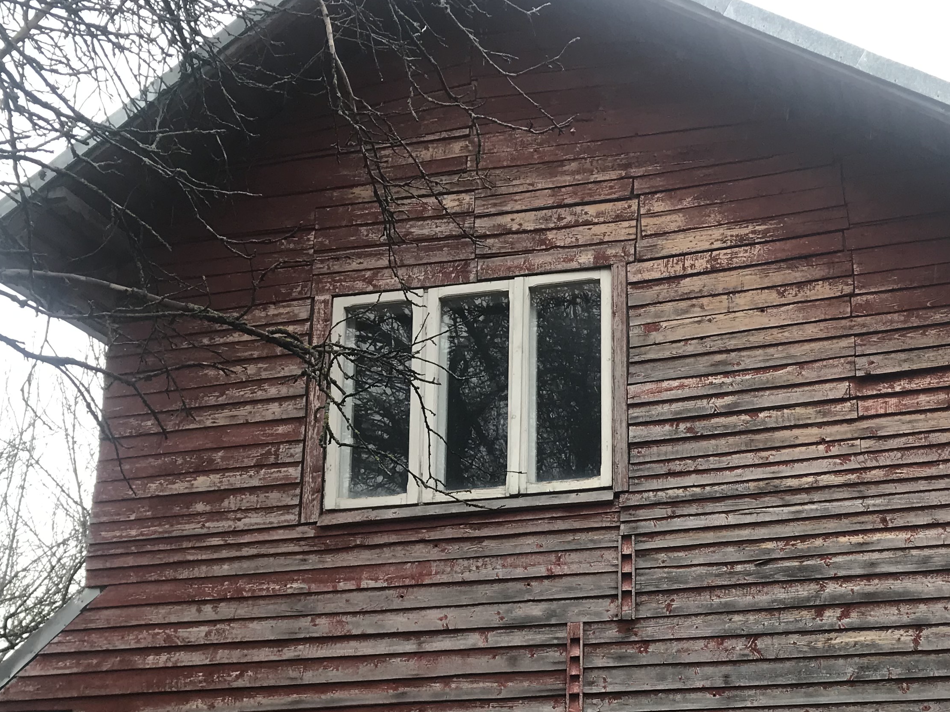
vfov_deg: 27.8
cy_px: 596
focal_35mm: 51
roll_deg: +0.9
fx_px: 1399
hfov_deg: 36.6
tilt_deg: +14.0
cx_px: 713
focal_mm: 3.99
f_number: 1.8
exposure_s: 1/189
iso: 20
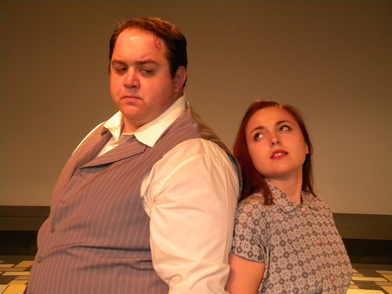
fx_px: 532
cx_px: 196
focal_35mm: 47
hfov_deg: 40.4
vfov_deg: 30.9
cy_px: 147
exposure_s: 1/30
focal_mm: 8.6
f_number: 3.9
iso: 400
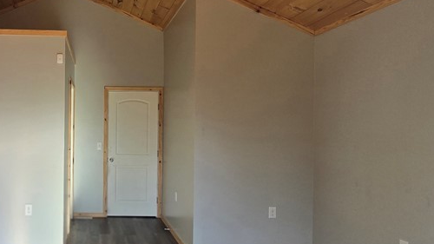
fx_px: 334
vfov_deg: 40.1
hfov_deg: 60.8
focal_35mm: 29
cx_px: 88
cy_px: 132
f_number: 2.2
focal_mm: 2.2
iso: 50
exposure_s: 1/208
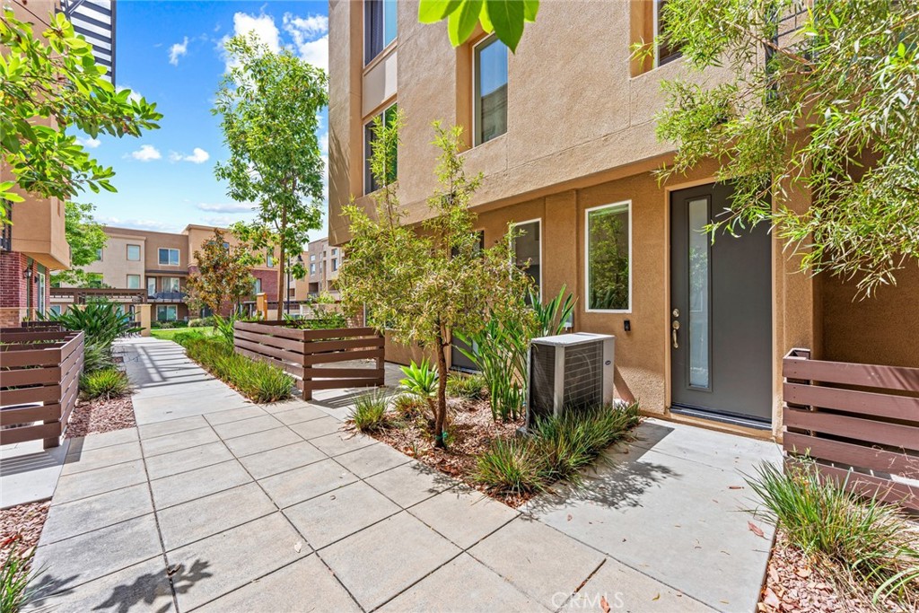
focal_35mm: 14
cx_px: 460
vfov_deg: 81.2
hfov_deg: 104.2
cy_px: 306
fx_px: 357
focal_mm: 14
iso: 100
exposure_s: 1/80
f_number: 6.3
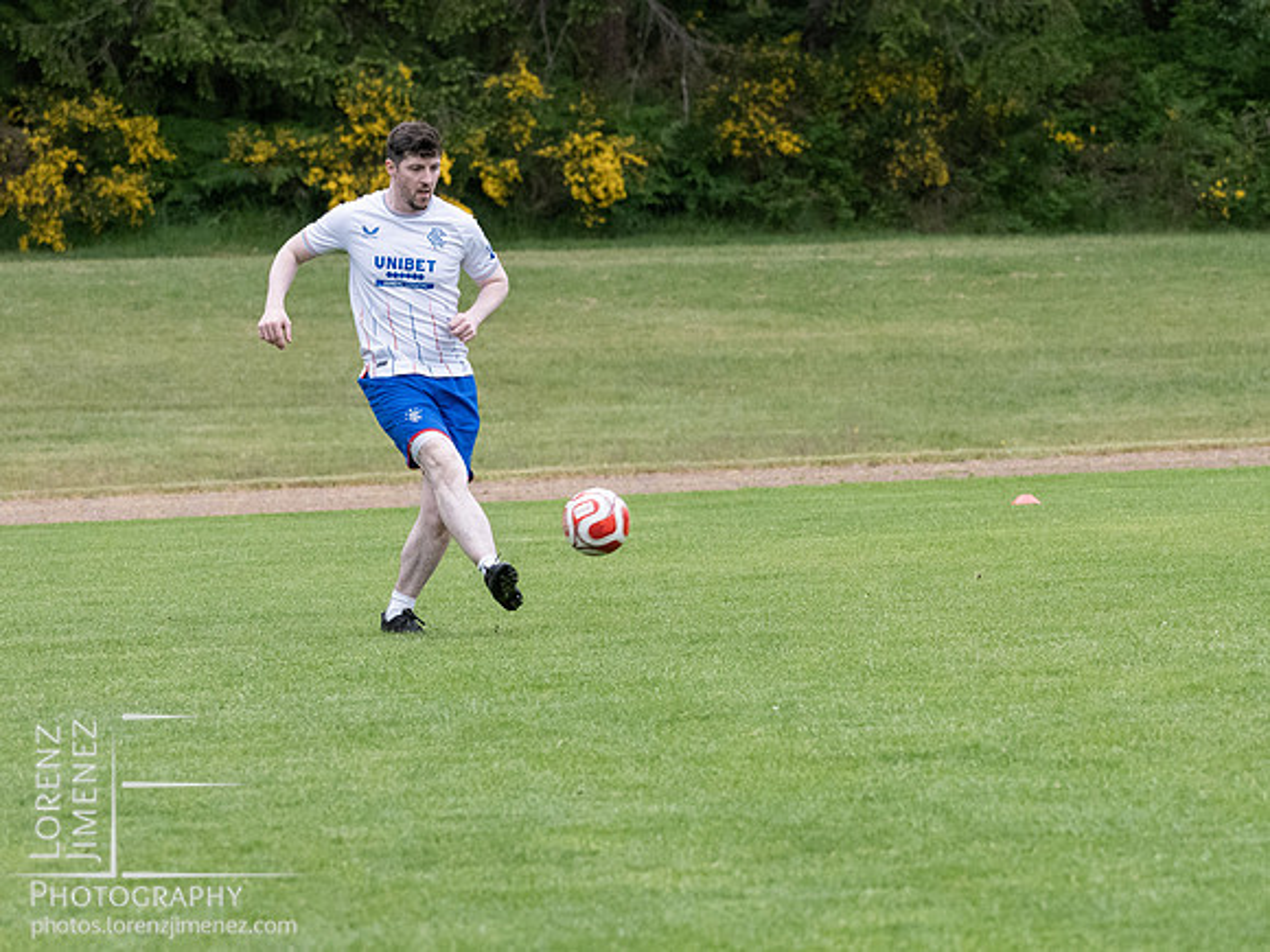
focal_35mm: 300
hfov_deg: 6.6
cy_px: 476
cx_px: 635
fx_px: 11006
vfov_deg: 5.0
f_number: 5.6
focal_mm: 150
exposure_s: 1/1250
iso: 2500
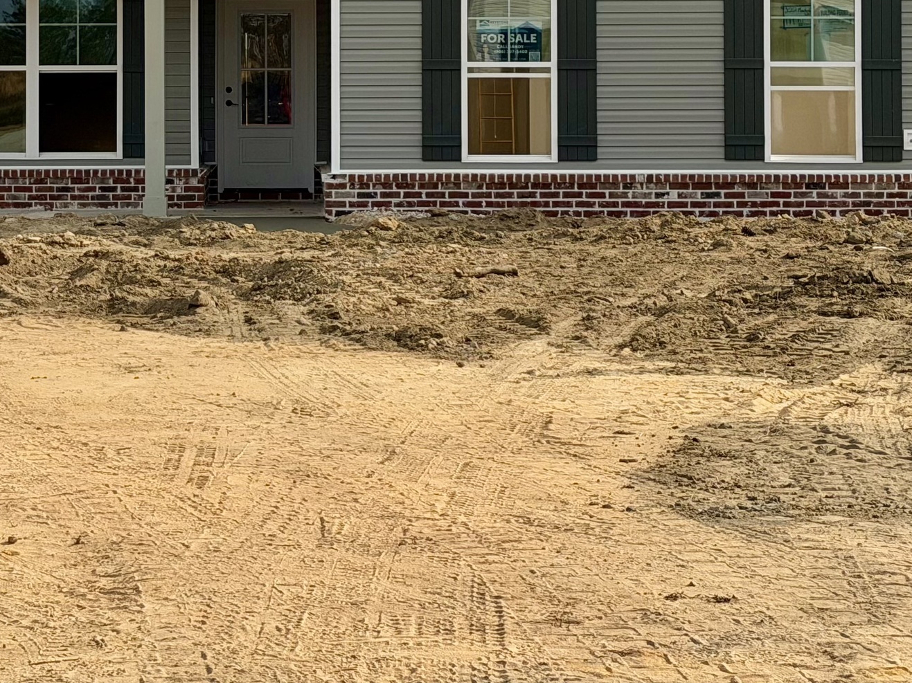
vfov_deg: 13.0
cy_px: -25
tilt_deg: +2.0
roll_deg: +0.5
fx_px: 2950
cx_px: 249
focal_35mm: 112
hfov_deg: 17.5
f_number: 1.78
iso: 80
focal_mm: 6.76
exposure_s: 1/3226
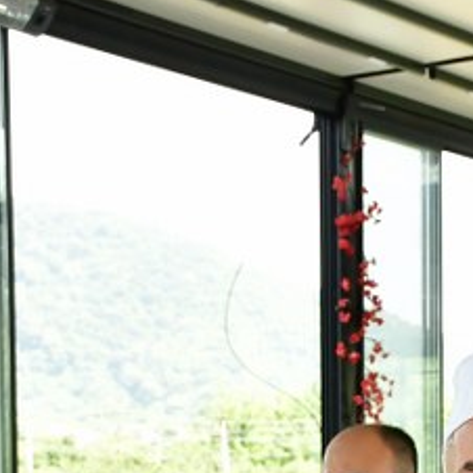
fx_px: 2860
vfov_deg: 9.2
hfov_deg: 9.4
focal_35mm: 185
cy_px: 696
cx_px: 519
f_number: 9
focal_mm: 32
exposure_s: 1/320
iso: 1250
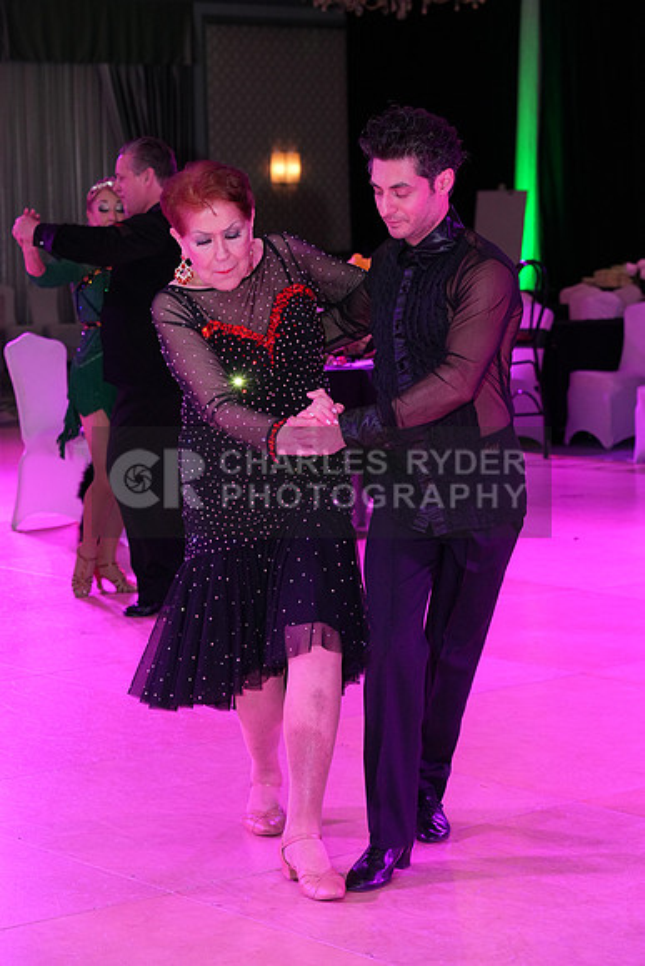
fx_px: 2417
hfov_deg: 15.2
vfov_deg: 22.6
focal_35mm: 90
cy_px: 483
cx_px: 322
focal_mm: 90
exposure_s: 1/250
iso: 2500
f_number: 6.3
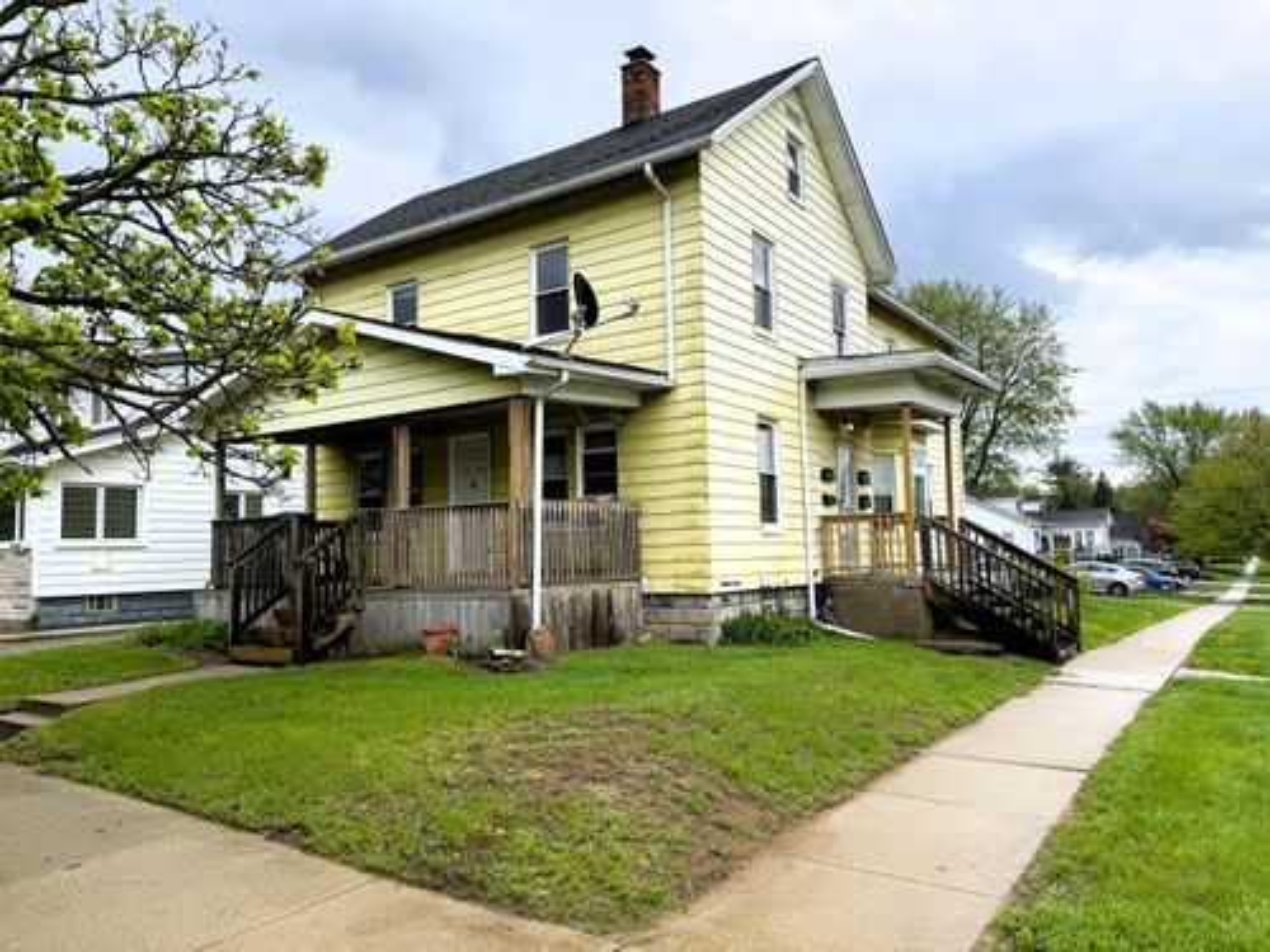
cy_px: 476
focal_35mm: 24
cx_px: 635
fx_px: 881
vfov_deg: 56.8
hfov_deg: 71.6
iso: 80
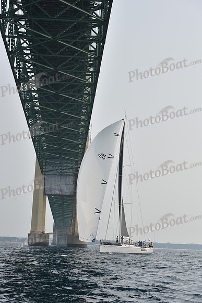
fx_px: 690
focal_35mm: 82
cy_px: 152
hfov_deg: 16.7
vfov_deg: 24.8
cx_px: 101
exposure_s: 1/1250
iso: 250
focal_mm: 82
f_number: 8
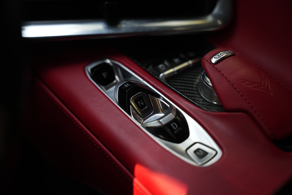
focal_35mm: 43
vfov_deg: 31.1
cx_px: 146
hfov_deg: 45.2
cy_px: 98
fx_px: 350
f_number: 2.8
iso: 640
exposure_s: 1/200
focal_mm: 43.2
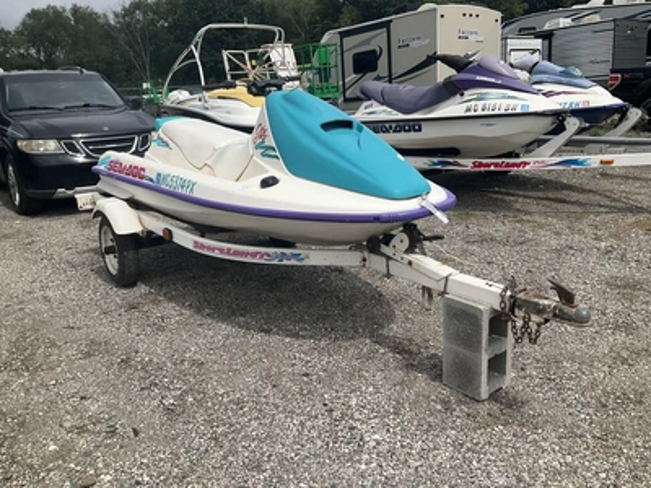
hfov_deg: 61.7
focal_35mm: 29
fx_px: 545
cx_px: 326
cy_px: 244
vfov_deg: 48.2
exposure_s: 1/3322
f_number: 1.8
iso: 25
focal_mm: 3
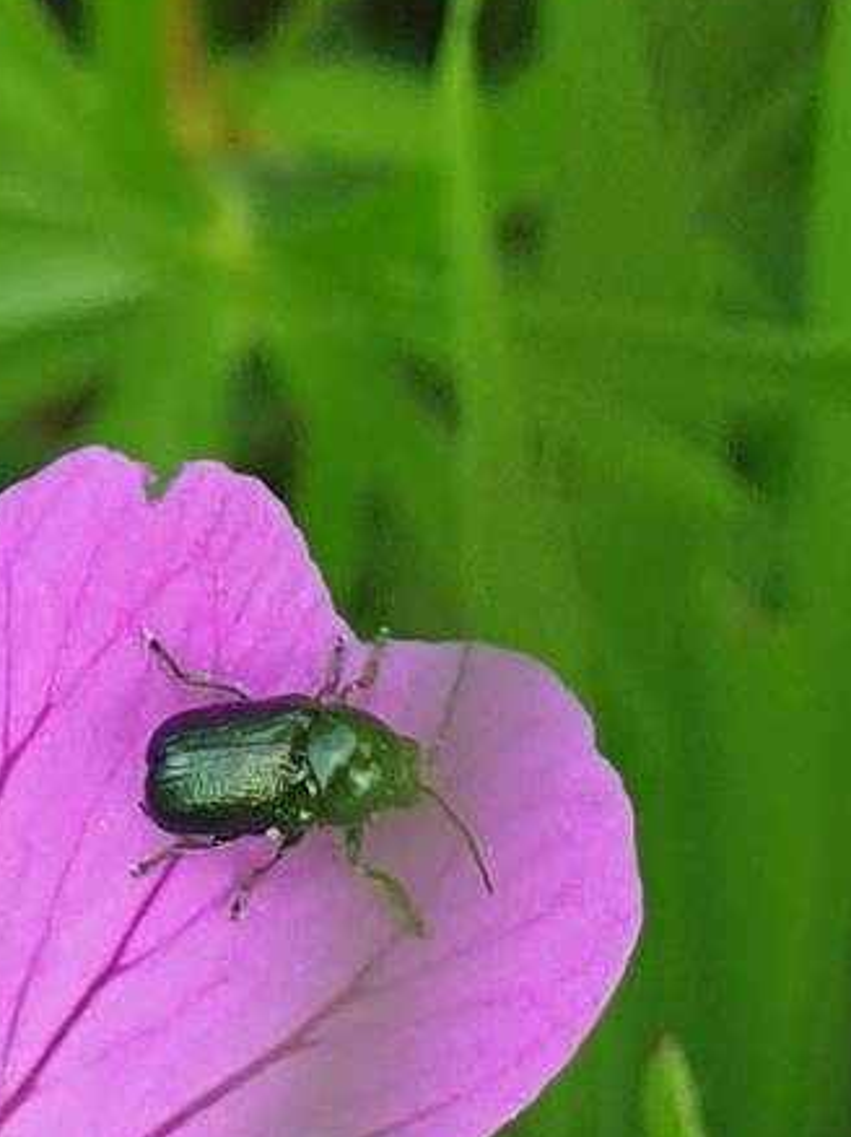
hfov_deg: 37.3
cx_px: 289
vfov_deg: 48.5
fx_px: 1247
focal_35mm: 38
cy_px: 711
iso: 50
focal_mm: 4.3
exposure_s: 1/214
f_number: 2.4
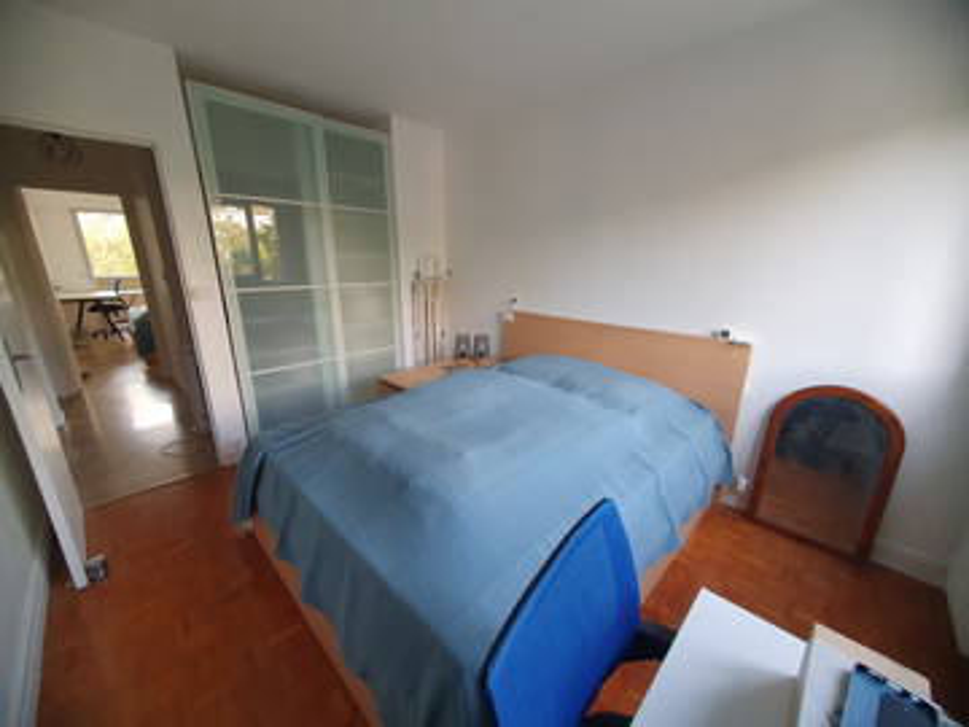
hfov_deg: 106.2
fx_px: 364
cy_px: 364
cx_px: 484
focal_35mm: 13
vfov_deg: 89.9
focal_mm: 1.8
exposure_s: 1/50
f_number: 2.2
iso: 125
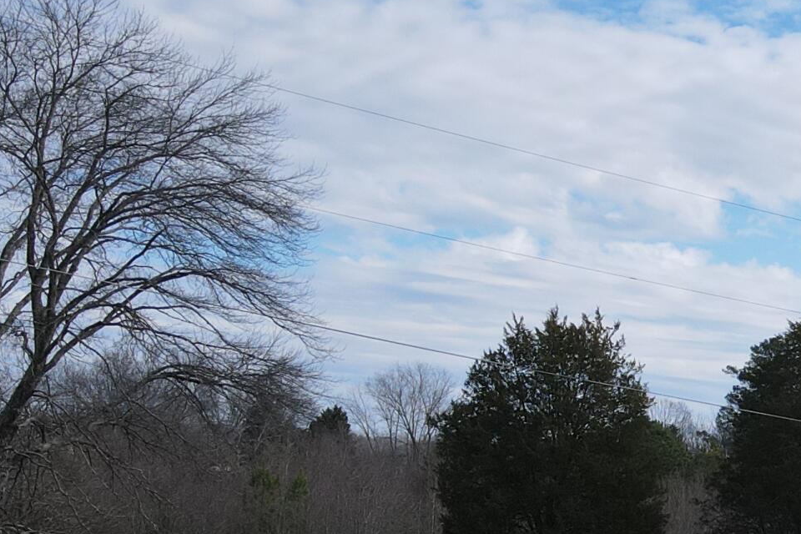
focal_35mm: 78
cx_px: 1010
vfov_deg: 17.2
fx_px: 1735
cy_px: 486
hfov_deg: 23.3
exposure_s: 1/725
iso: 100
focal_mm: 4.5
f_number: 2.8
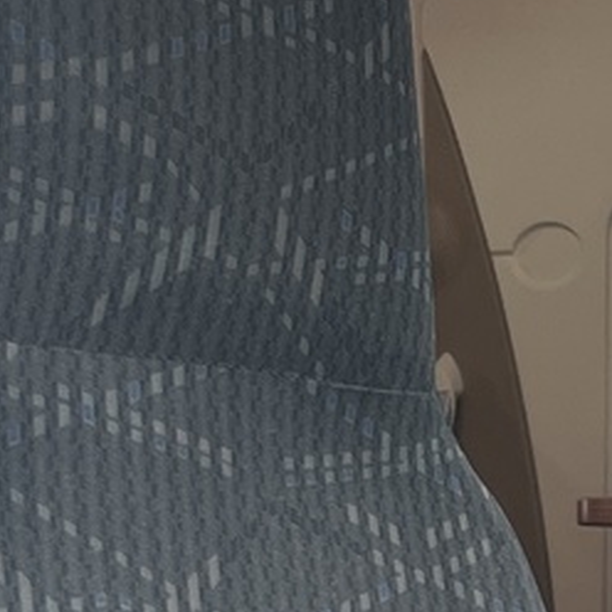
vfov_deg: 11.2
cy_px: 1007
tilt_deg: -7.9
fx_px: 2960
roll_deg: -0.2
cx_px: 854
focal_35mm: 148
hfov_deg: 11.4
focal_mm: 5.1
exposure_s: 1/182
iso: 50
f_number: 1.6
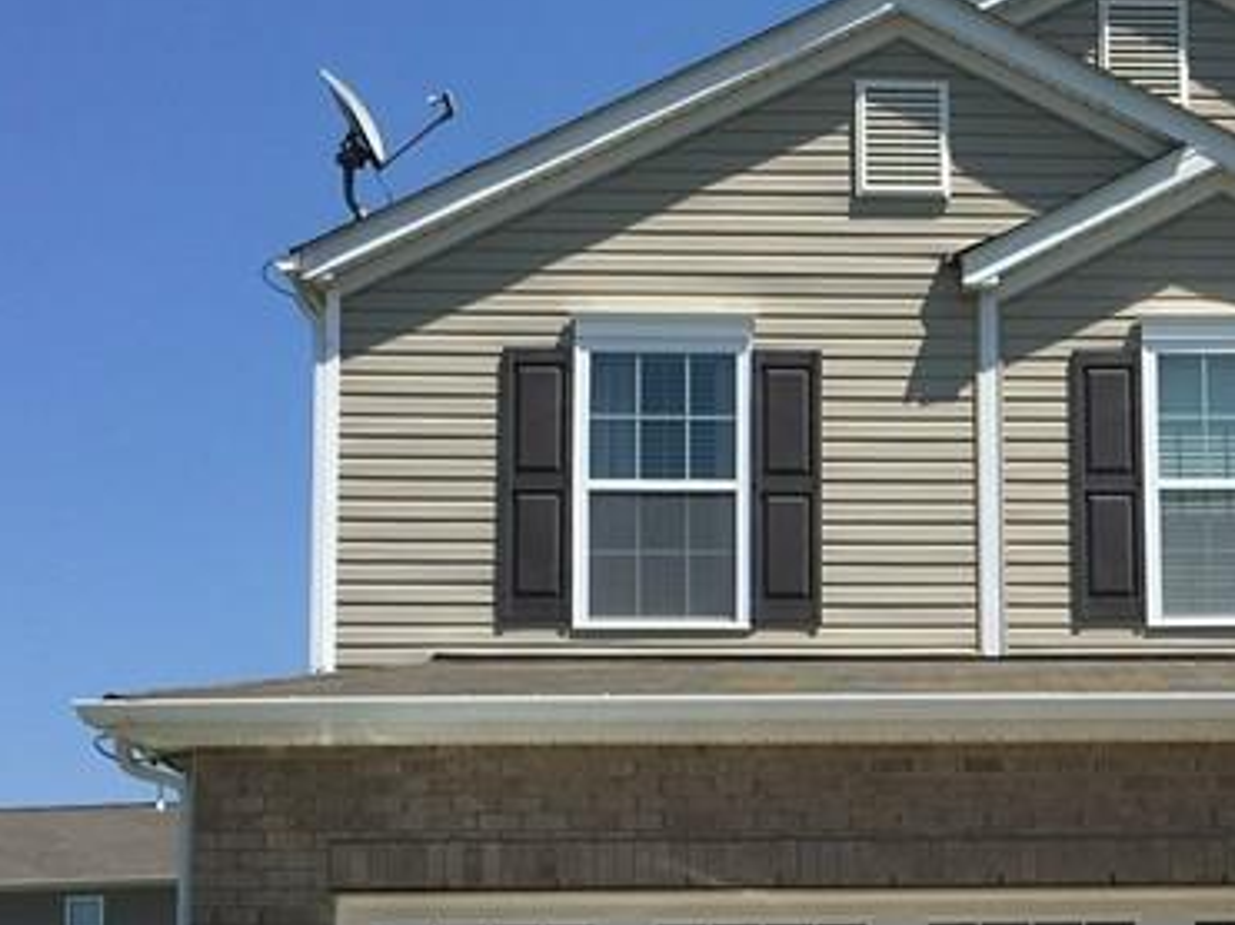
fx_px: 2853
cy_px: 877
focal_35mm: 80
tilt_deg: +8.4
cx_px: 1113
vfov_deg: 18.1
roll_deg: +0.7
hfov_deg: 23.8
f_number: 2.2
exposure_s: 1/1876
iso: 25
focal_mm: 4.15
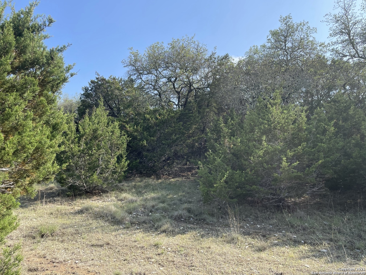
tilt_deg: +7.3
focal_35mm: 26
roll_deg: +0.8
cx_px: 183
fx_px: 275
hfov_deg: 67.3
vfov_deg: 53.1
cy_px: 138
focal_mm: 4.2
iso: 32
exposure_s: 1/1575
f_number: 1.6
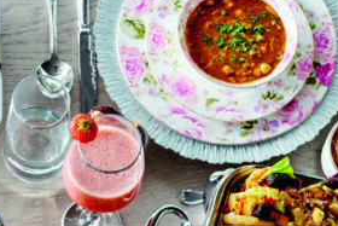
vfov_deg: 9.8
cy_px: 295
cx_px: -35
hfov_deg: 14.6
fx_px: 1287
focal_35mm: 137
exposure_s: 1/30
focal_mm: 50
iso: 200
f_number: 8
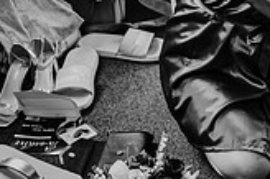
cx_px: 364
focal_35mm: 124
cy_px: -57
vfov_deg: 10.8
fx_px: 929
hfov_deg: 15.6
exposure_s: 1/160
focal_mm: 35
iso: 720
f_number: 1.8
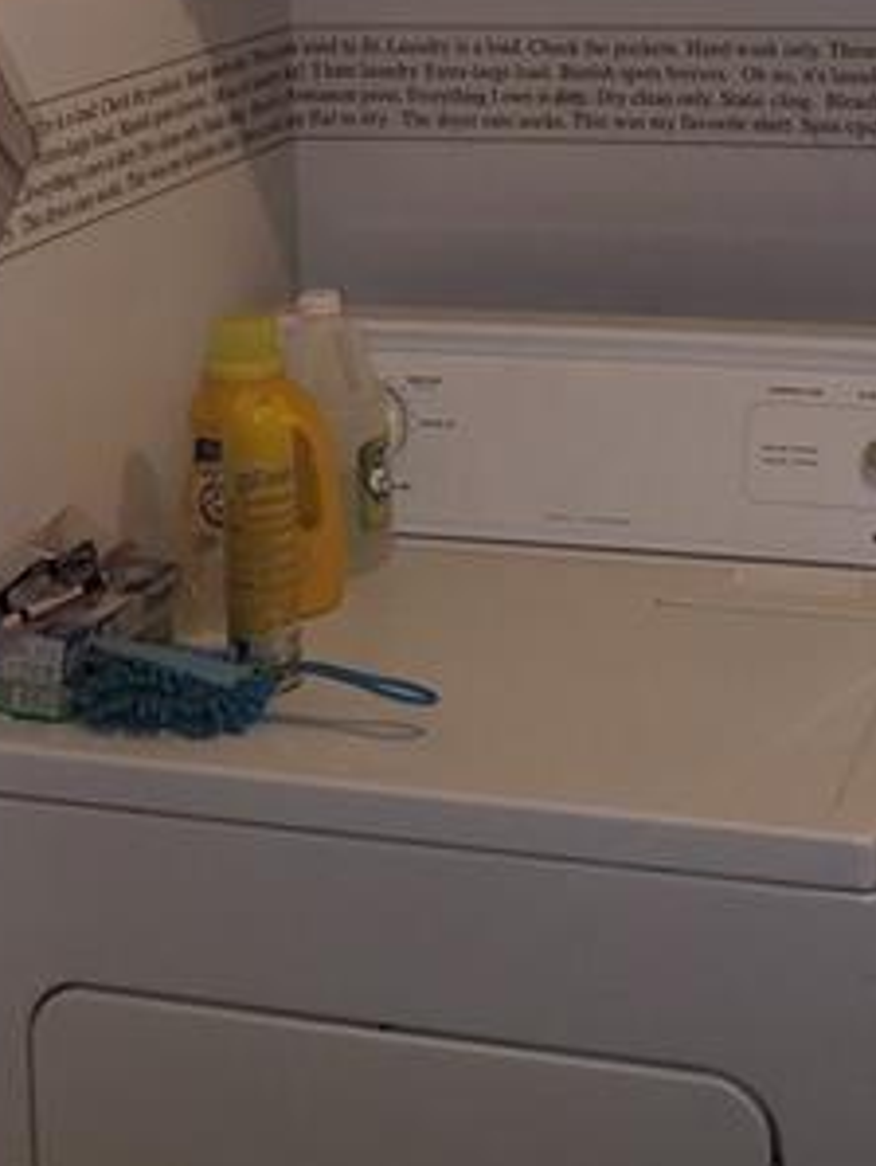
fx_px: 2257
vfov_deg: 26.6
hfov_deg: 21.8
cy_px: -121
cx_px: 630
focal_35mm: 67
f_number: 2.4
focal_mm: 4.3
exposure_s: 1/40
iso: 80
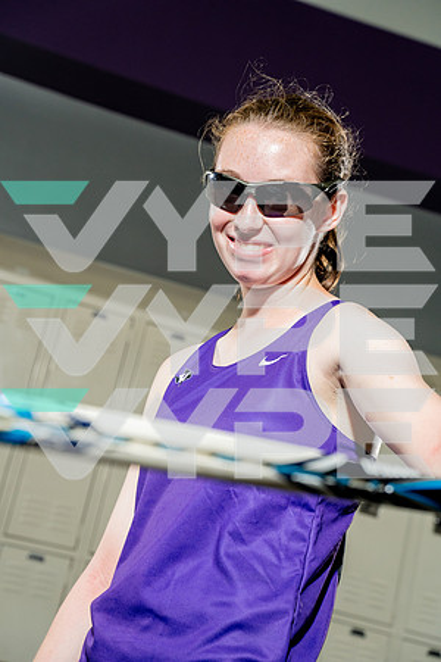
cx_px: 220
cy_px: 331
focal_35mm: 69
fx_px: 1268
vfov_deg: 29.2
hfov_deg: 19.7
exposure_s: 1/250
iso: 1250
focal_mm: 69
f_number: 5.6
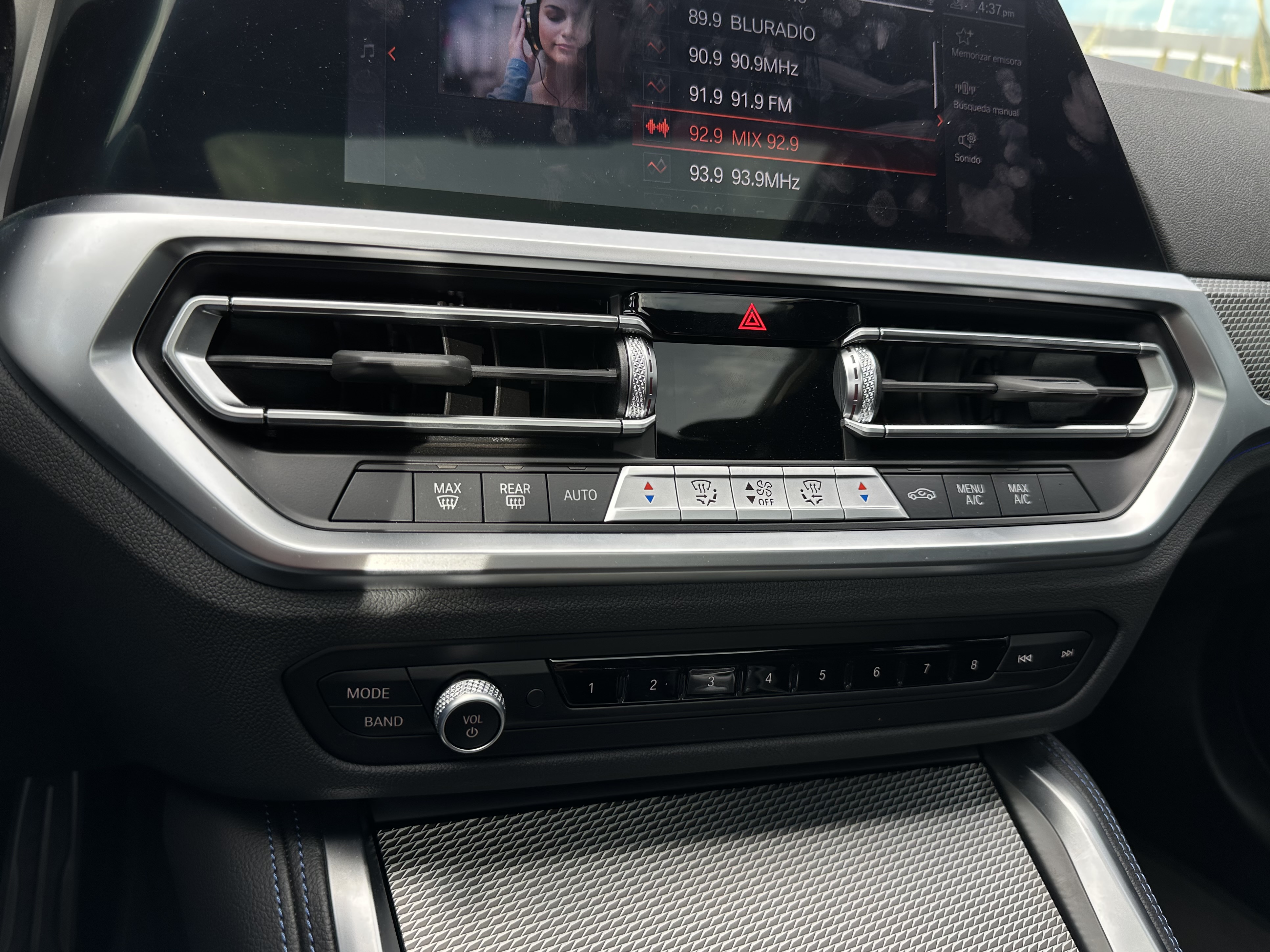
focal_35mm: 25
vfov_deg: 54.9
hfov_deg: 69.4
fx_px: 917
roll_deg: -7.0
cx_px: 630
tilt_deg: -16.1
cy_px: 463
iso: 64
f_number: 1.78
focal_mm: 6.86
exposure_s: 1/219
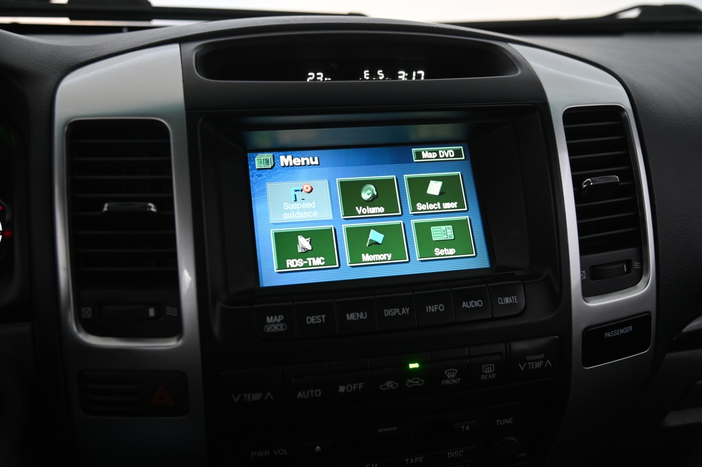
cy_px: 234
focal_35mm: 38
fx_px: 740
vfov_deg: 35.0
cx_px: 351
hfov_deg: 50.7
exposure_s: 1/25
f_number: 4
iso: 1000
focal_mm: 38
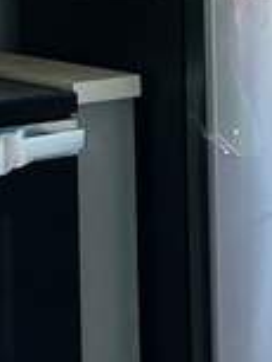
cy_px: -40
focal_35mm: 181
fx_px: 1894
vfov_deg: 10.8
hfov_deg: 7.9
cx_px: 525
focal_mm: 5.7
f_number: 1.5
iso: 50
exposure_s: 1/308
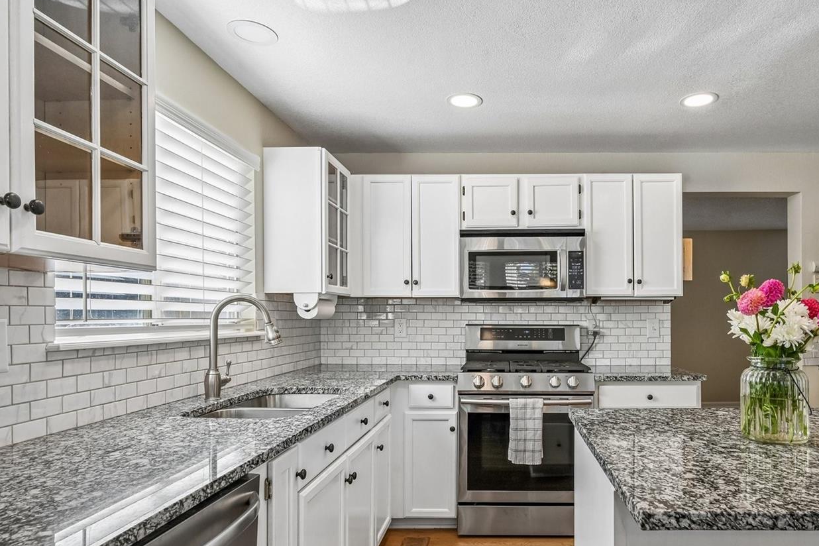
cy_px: 322
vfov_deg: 55.5
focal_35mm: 23
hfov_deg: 76.0
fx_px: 515
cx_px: 498
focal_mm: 17.5
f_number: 10
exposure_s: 1/100
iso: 400
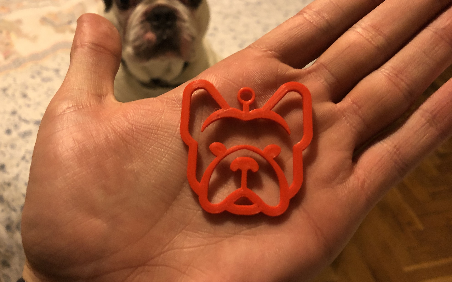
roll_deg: -4.4
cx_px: 225
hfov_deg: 62.9
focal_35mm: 30
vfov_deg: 41.7
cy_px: 121
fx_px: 370
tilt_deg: -39.8
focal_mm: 3.99
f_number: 1.8
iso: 80
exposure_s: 1/6
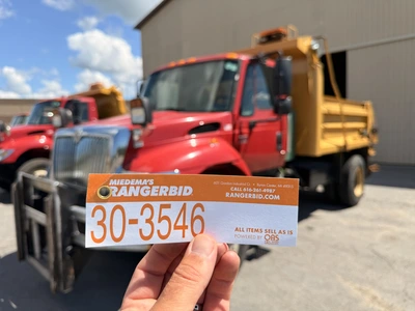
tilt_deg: -3.2
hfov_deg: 71.6
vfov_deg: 56.8
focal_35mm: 24
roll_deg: +1.8
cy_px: 156
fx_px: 288
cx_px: 208
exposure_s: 1/4167
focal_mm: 6.76
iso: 80
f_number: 1.78
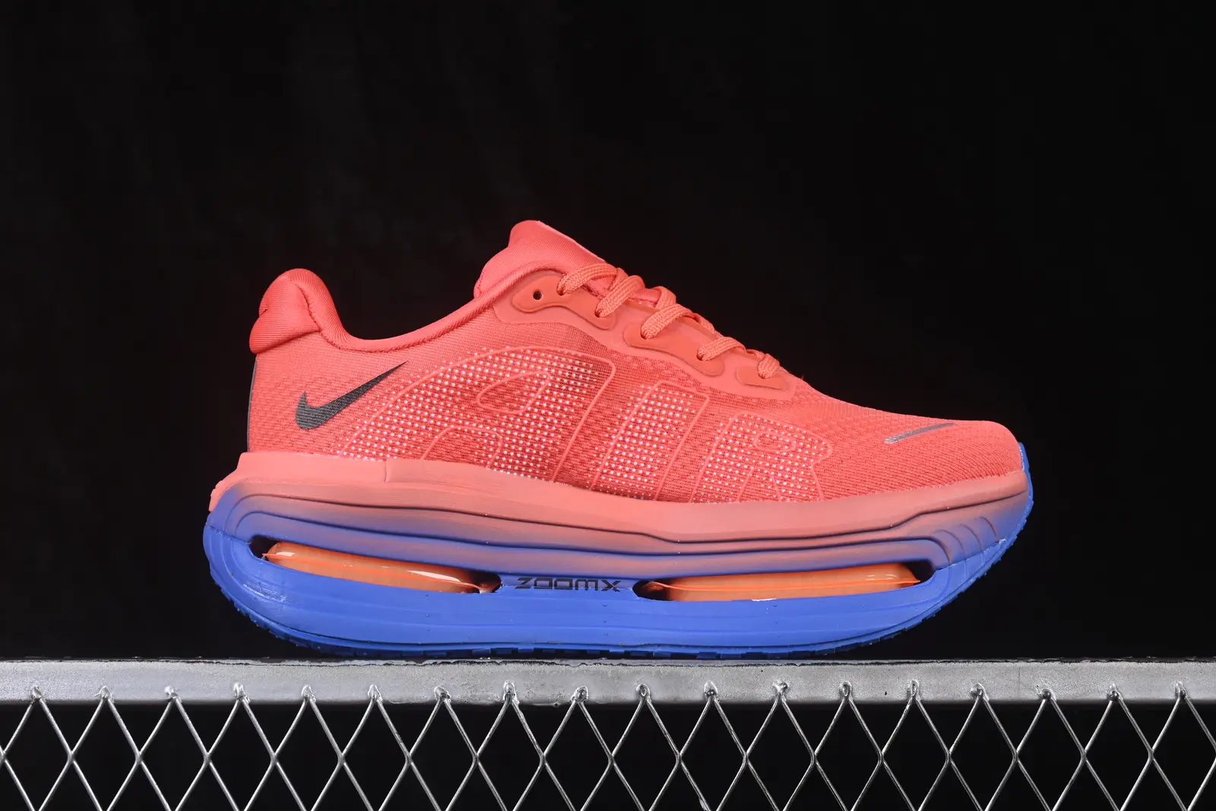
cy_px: 406
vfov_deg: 18.2
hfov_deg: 27.0
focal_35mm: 75
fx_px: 2533
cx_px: 608
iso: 160
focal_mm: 50
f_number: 8
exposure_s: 1/80
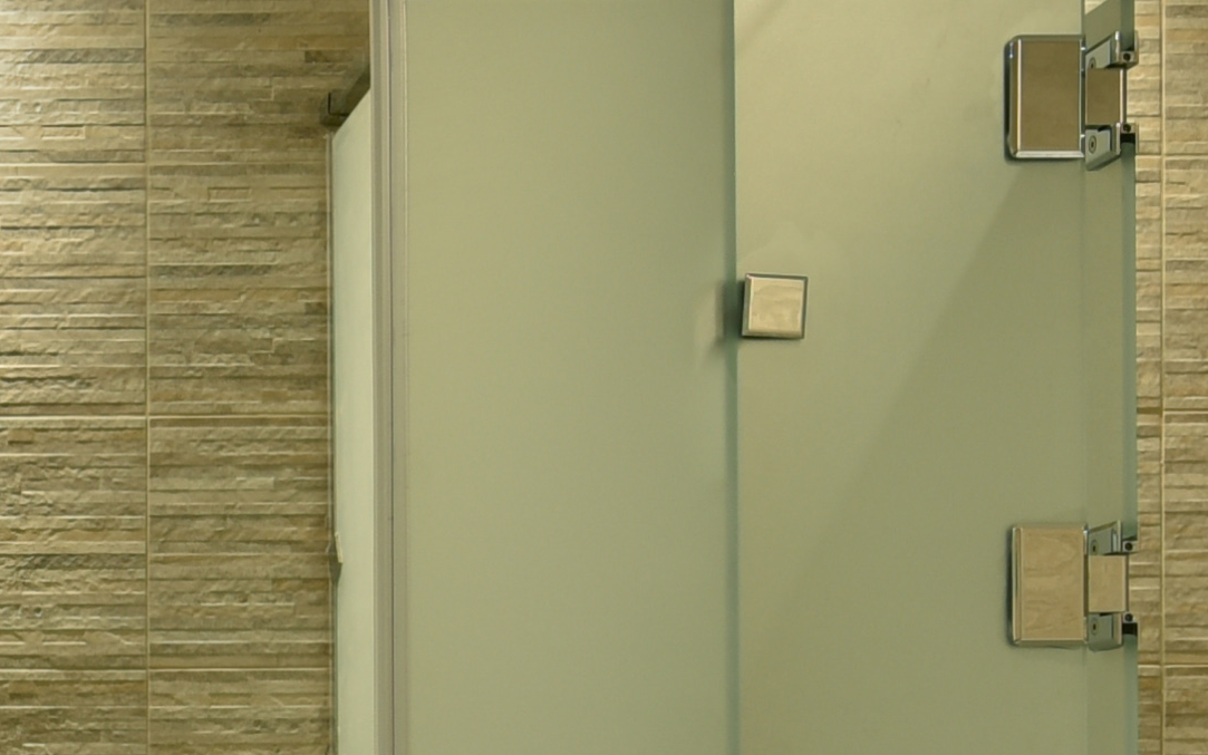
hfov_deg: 19.7
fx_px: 3194
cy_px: 929
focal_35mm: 97
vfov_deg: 13.1
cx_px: -369
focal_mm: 14
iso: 100
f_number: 6.3
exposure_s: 1/1.3
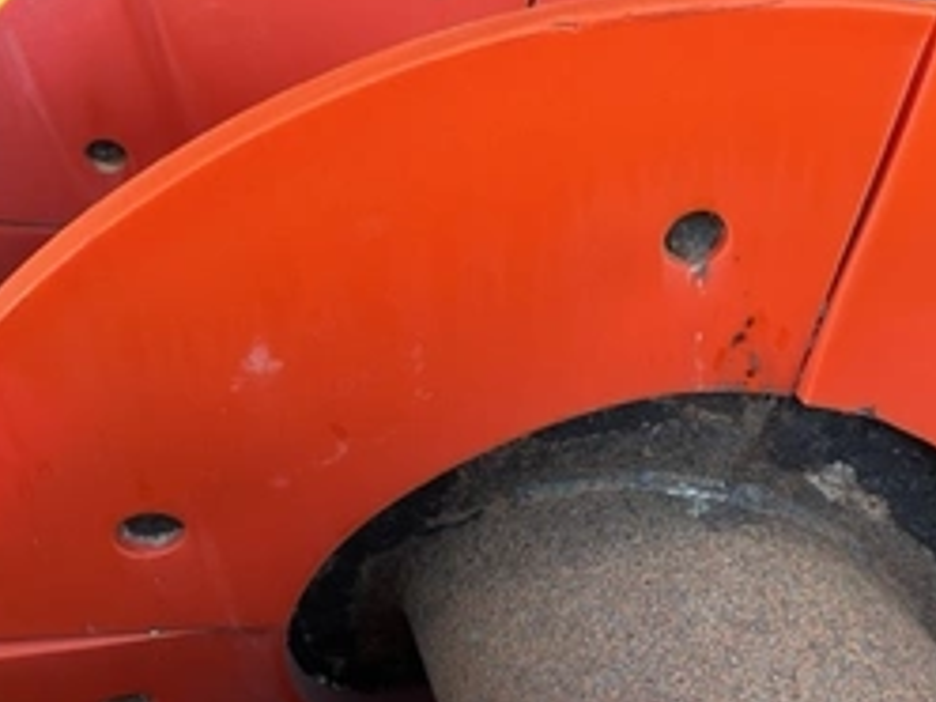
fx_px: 1136
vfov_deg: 33.4
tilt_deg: -46.7
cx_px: 638
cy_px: 143
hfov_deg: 44.0
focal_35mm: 42
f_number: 1.6
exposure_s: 1/60
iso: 200
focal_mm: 5.1
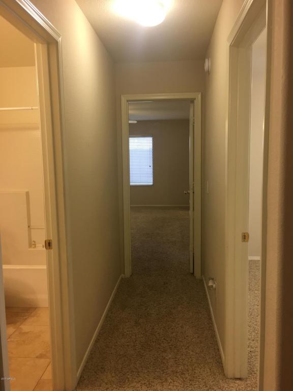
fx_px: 327
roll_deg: +0.4
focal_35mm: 29
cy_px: 196
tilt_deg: -4.9
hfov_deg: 48.2
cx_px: 146
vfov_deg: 61.7
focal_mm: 4.15
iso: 80
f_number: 2.2
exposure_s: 1/30
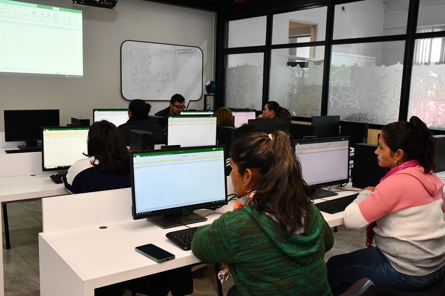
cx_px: 222
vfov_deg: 36.8
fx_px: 445
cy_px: 148
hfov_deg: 53.1
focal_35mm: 36
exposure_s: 1/60
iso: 1600
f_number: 8
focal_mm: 24
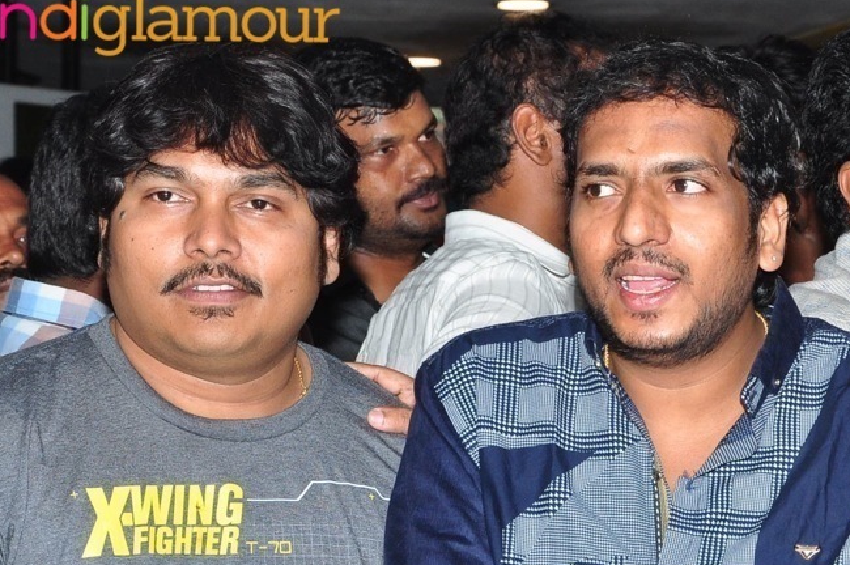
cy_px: 494
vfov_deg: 9.5
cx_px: 670
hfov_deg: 14.2
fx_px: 3397
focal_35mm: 144
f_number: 9
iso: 500
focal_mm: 52
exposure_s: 1/125
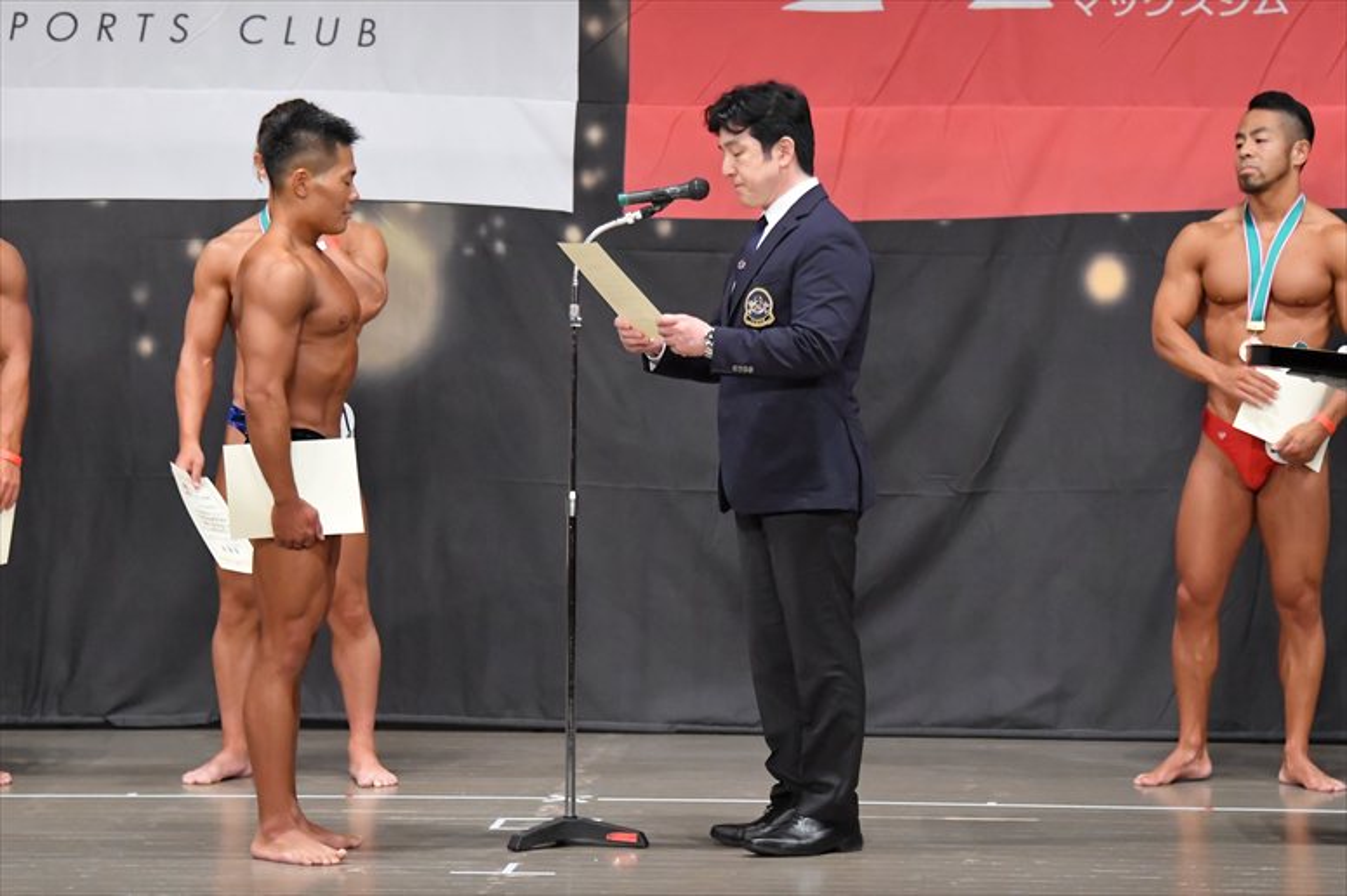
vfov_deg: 6.8
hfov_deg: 10.2
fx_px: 7555
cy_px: 448
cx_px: 674
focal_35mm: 202
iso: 6400
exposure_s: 1/400
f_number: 5.6
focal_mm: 135
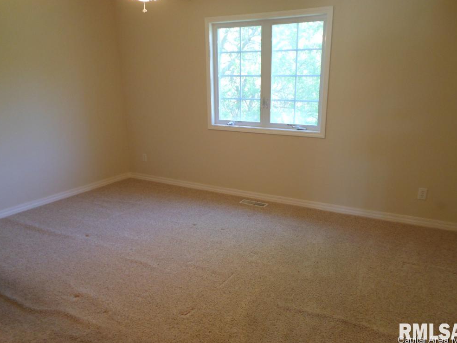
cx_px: 232
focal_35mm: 26
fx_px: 343
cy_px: 169
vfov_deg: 53.1
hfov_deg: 67.3
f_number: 3.2
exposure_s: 1/30
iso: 200
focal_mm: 4.5
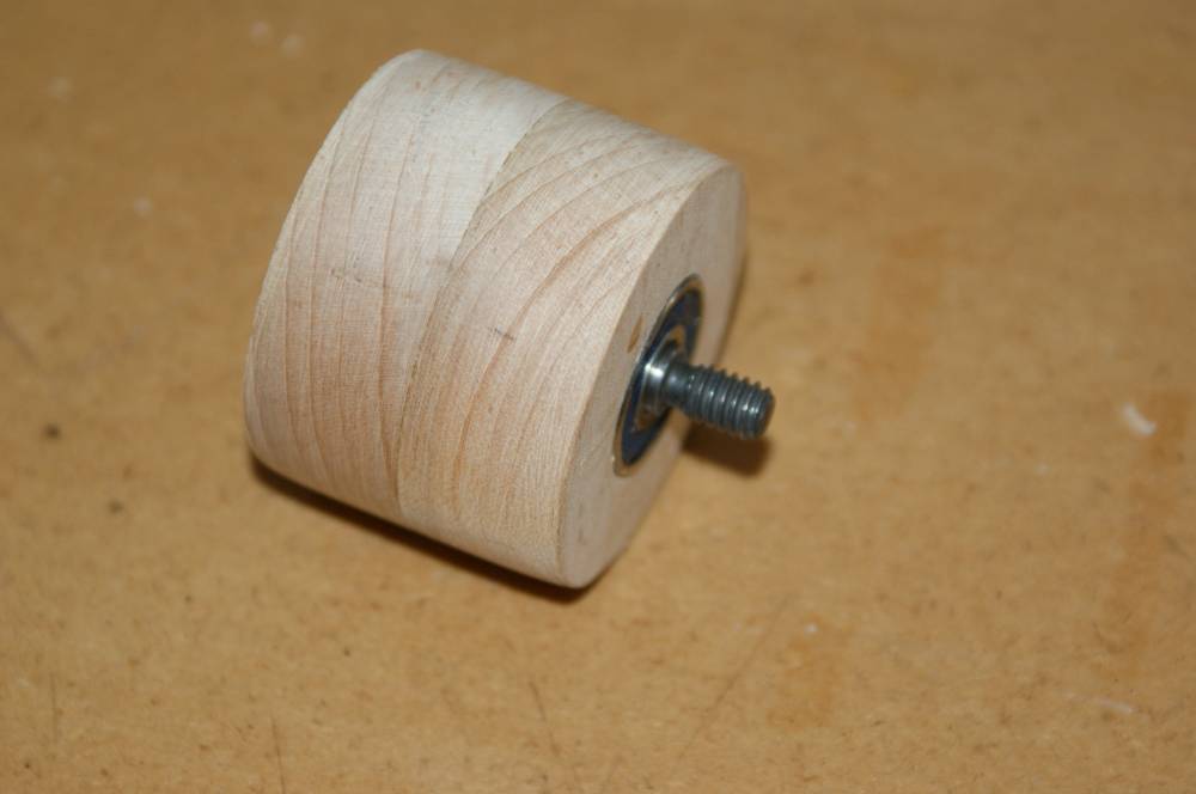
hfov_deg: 19.5
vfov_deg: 13.0
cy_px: 397
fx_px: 3484
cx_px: 598
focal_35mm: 105
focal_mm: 70
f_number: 5.6
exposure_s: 1/125
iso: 400
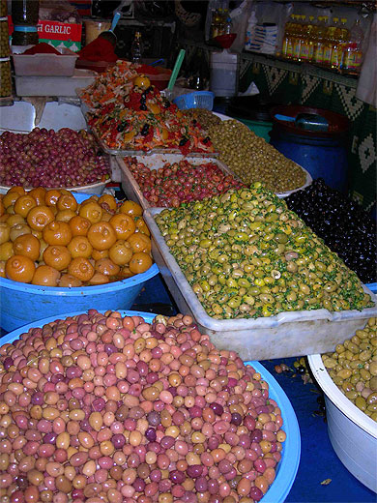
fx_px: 552
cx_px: 188
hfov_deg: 37.7
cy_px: 252
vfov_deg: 49.0
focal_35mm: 38
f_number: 2.8
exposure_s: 1/60.1
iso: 50
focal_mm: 7.8
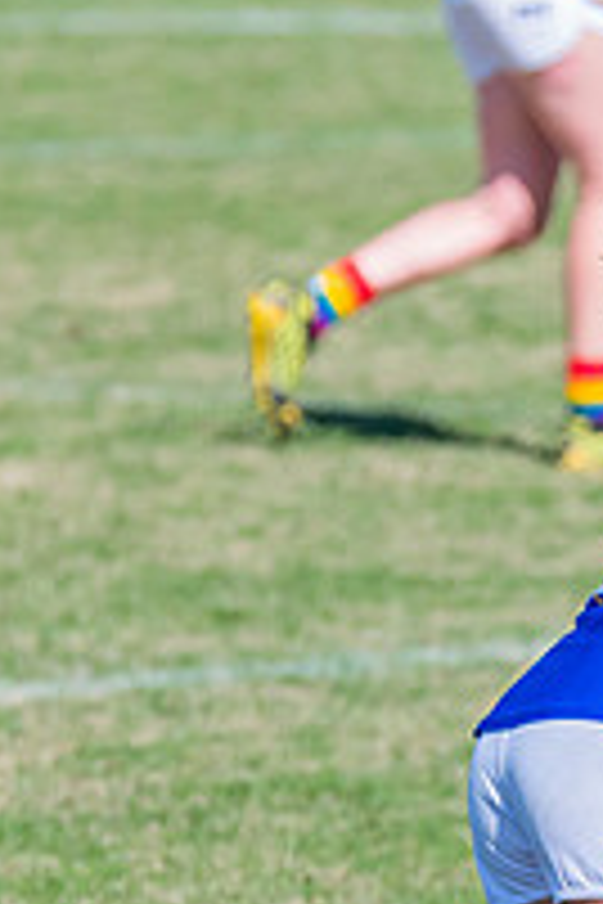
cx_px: 922
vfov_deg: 2.0
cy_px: 641
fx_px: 26505
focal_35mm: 1055
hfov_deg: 1.3
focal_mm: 320
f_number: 8
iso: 800
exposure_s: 1/1600
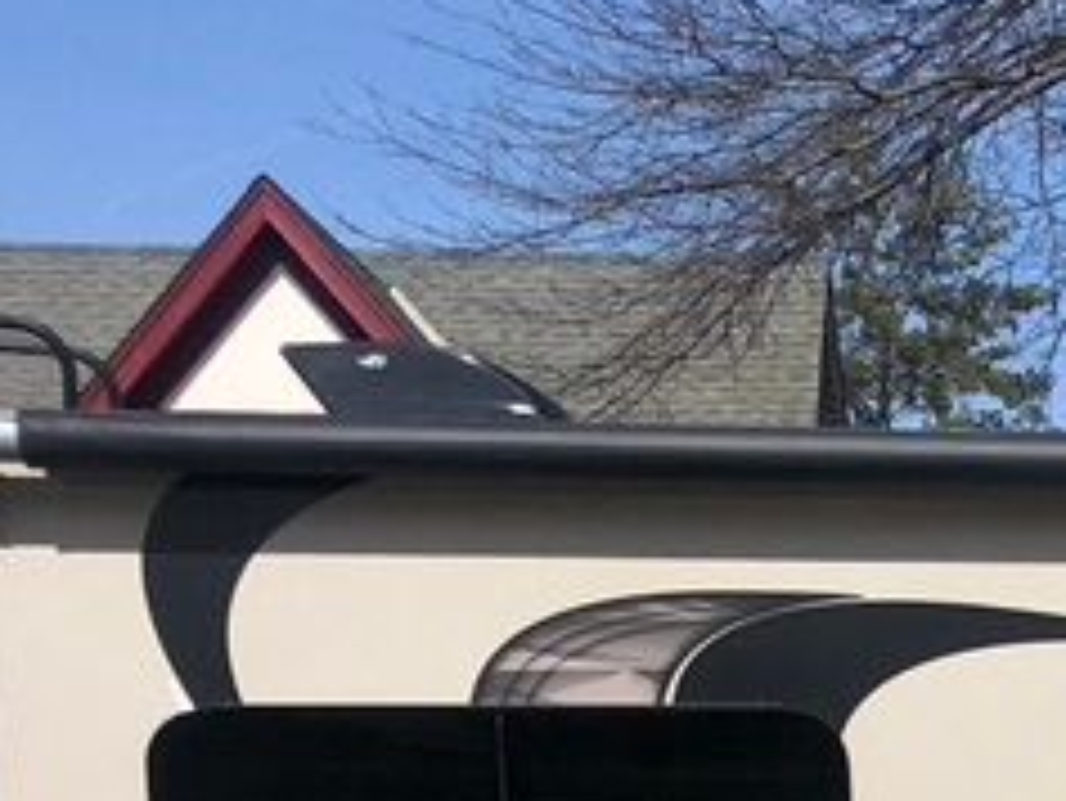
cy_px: 1476
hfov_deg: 14.8
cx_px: 1718
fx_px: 3728
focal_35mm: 121
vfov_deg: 11.3
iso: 25
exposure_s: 1/4367
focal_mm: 3.99
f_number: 1.8
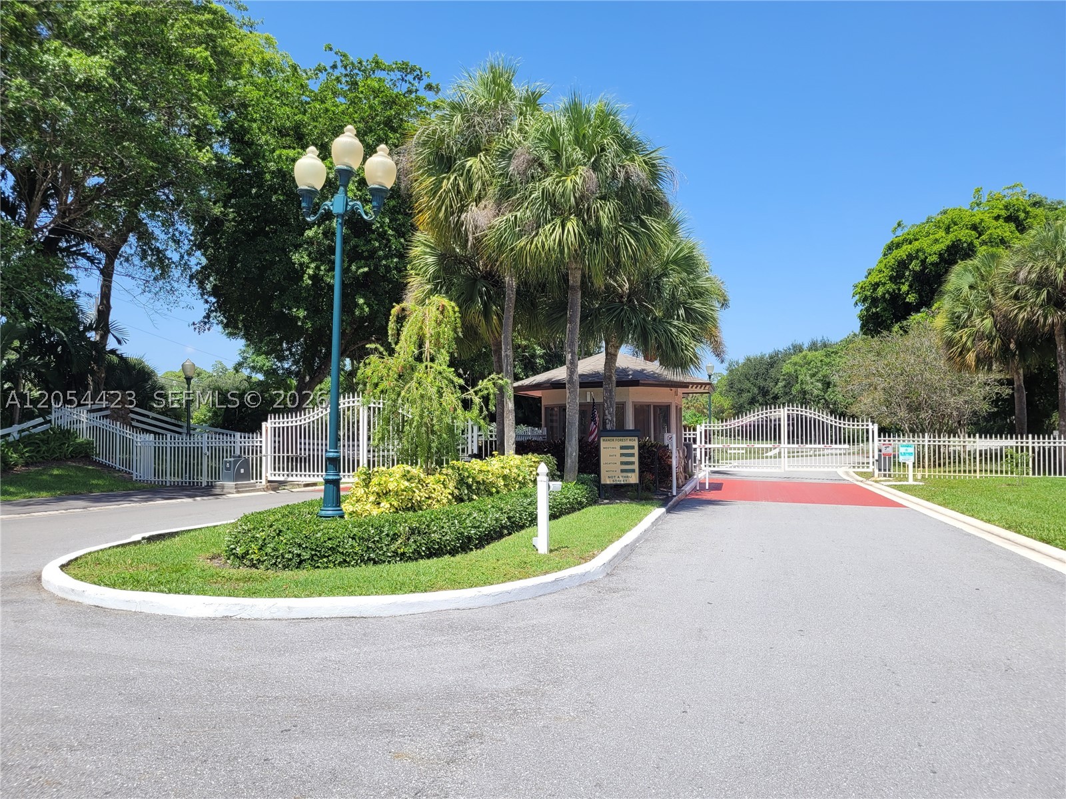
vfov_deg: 53.1
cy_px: 400
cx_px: 533
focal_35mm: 26
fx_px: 801
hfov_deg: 67.3
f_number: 1.8
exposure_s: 1/1461
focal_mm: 5.4
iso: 40
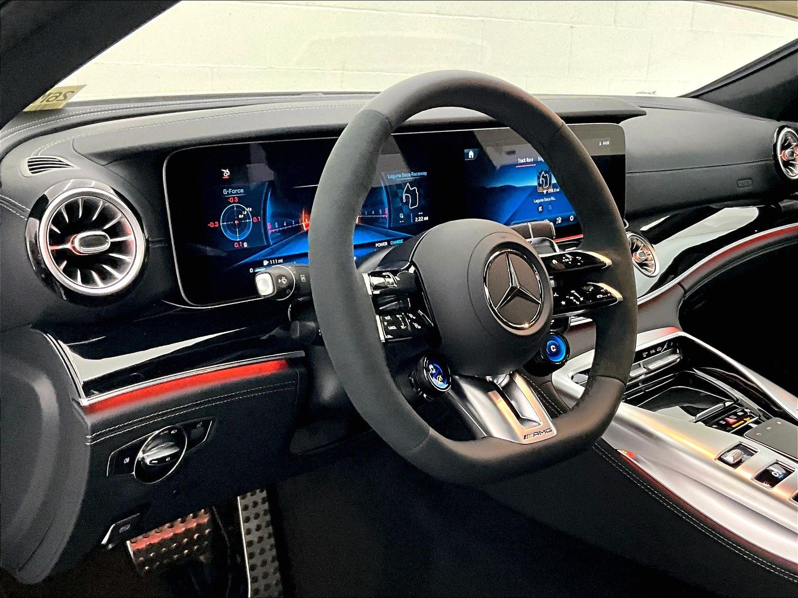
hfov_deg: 61.7
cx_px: 399
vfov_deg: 48.2
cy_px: 299
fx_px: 669
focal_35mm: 29
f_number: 1.8
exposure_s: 1/60
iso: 250
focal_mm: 3
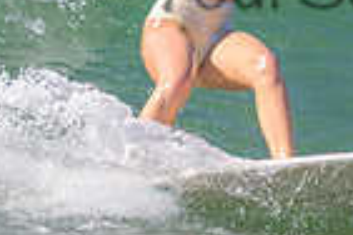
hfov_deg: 0.7
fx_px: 27453
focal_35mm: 2800
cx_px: 411
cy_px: -49
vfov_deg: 0.5
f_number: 11
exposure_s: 1/2000
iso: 1100
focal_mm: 680
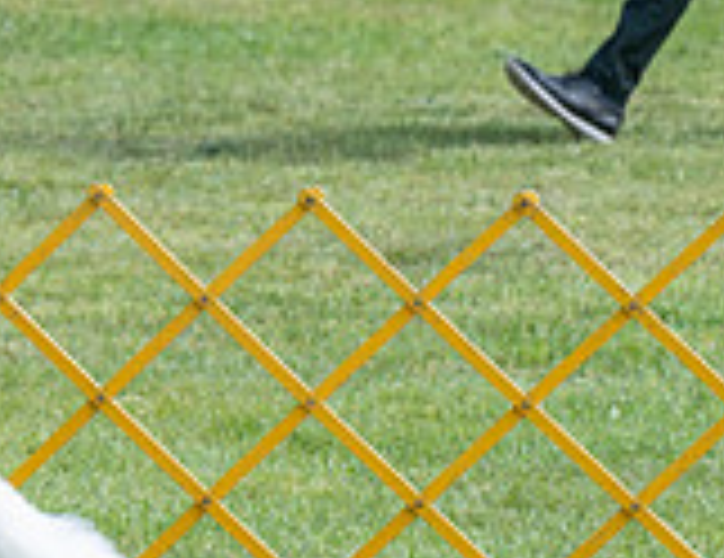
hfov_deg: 3.6
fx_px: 11574
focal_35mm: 548
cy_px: 68
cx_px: -382
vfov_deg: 2.8
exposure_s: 1/1250
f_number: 5.6
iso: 200
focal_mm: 138
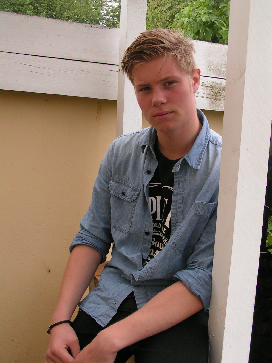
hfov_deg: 33.6
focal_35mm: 43
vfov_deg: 43.9
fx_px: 451
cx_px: 136
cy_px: 182
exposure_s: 1/100
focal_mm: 6.6
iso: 50
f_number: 4
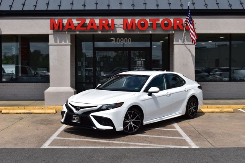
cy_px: 82
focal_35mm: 51
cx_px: 122
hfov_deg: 38.9
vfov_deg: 26.5
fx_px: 347
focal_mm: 34
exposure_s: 1/640
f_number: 11
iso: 200
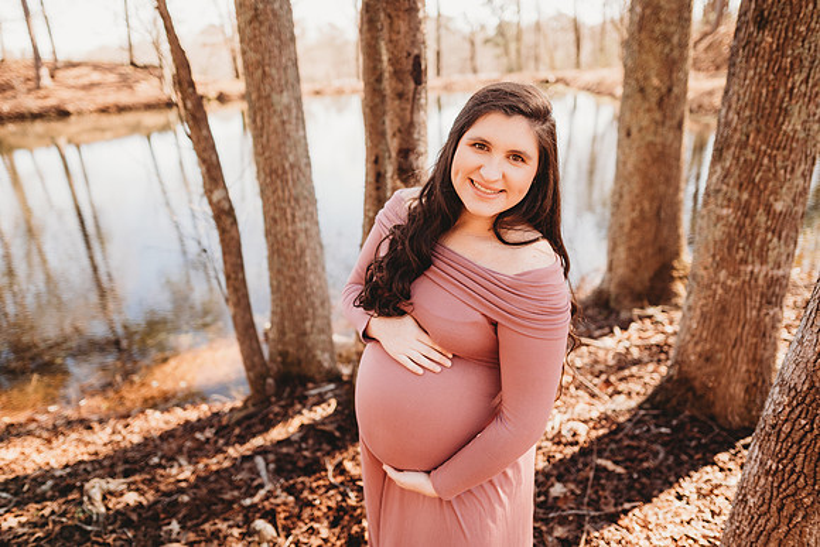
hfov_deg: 73.7
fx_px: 547
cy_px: 274
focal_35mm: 24
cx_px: 410
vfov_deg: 53.2
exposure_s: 1/250
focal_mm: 24
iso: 100
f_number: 2.2
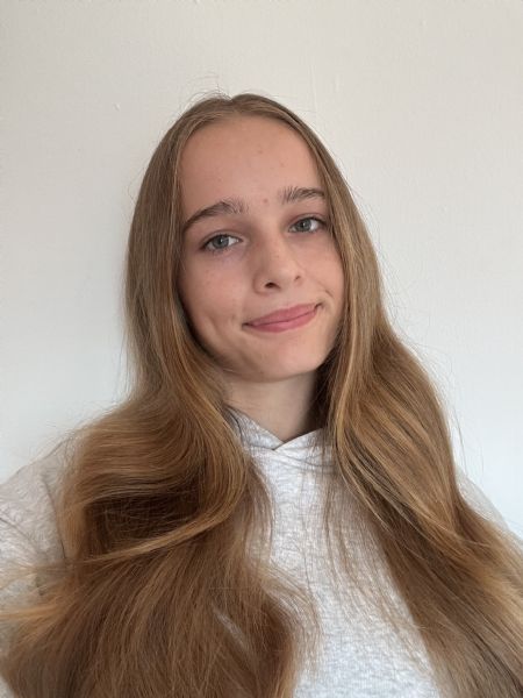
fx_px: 604
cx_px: 262
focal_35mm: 30
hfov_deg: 46.8
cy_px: 349
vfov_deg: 60.0
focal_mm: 2.71
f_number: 2.2
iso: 160
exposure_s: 1/60
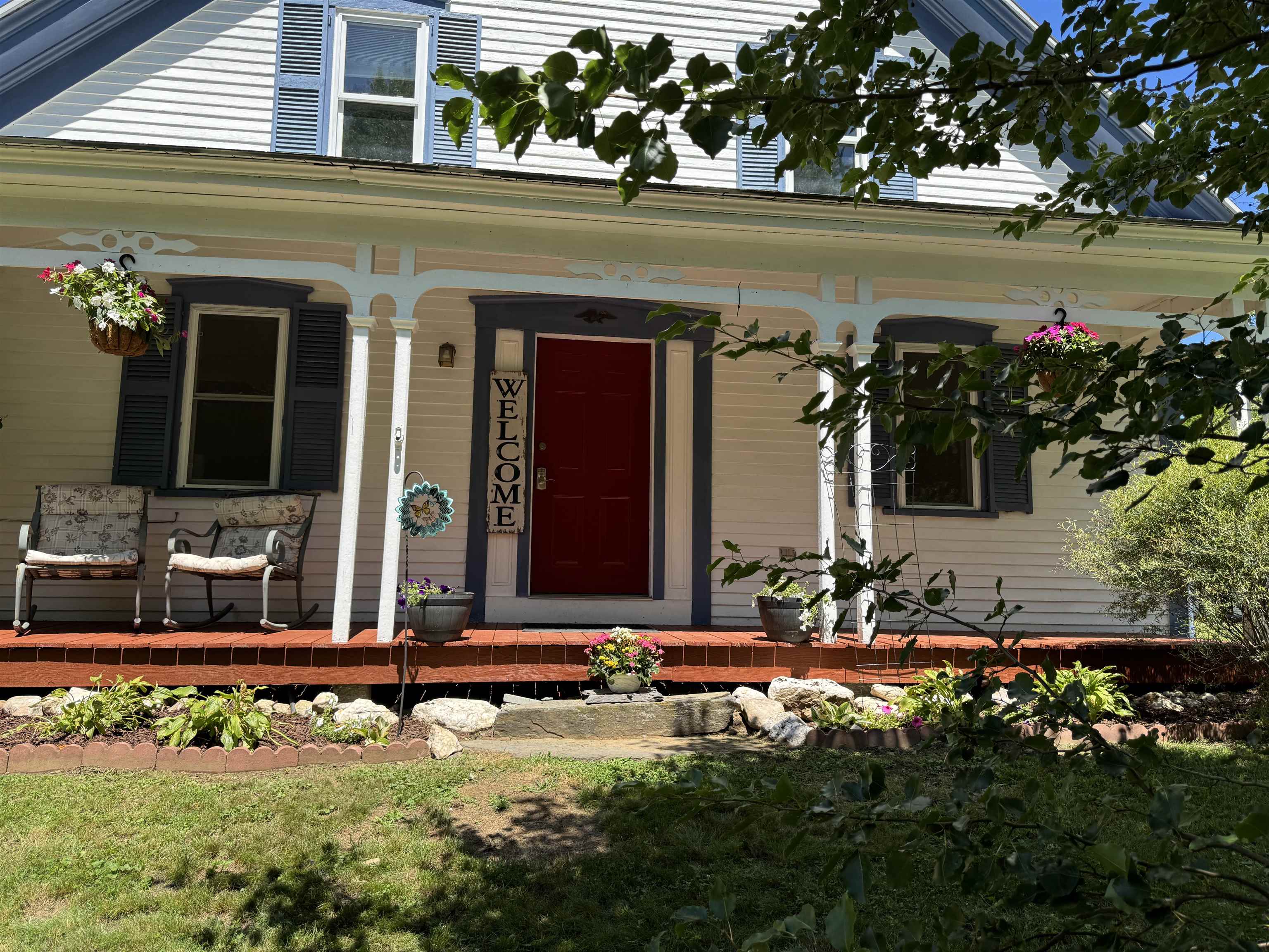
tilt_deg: +6.2
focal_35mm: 24
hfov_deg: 71.6
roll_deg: -1.1
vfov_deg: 56.8
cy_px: 476
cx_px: 634
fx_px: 880
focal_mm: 6.76
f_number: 1.78
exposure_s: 1/1678
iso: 80
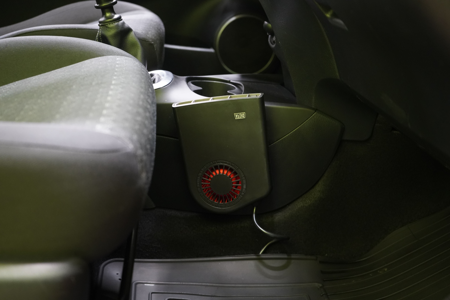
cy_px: 150
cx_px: 225
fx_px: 612
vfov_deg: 27.5
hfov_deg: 40.3
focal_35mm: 49
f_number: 5
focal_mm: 49
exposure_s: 1/20
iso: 5000
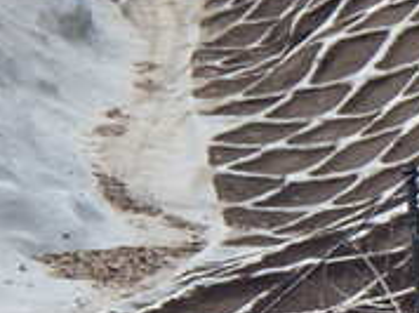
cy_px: -111
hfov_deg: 9.8
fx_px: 2430
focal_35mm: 201
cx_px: 371
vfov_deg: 7.3
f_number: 4.4
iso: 125
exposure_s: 1/200
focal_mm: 9.1
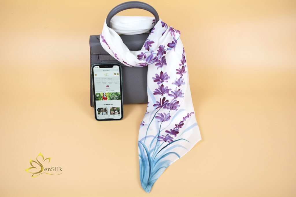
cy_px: 98
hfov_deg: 54.4
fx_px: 288
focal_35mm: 35
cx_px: 148
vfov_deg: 37.9
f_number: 3.5
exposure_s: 1/400
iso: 400
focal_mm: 35
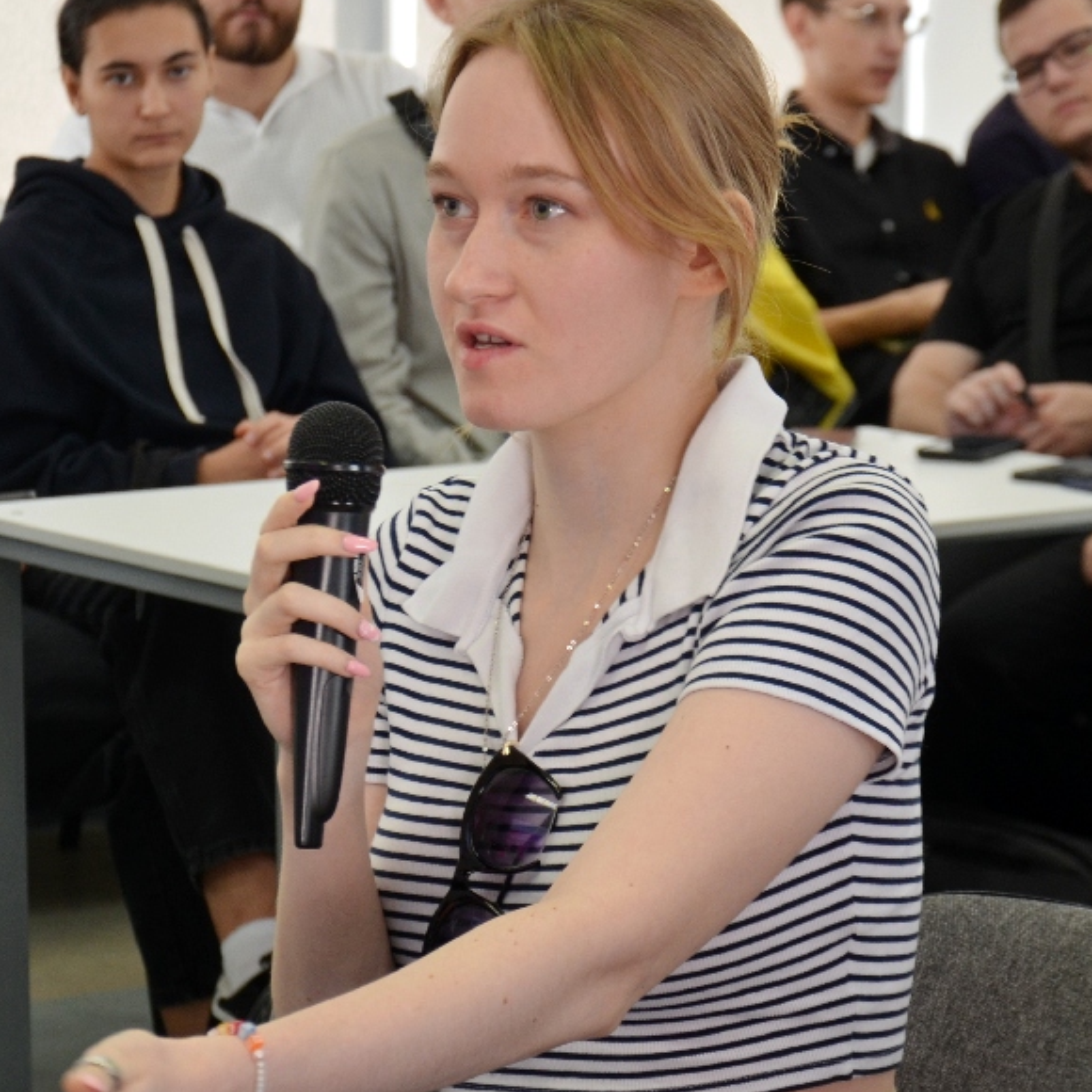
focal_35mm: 153
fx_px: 5461
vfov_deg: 11.4
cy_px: 555
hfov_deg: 11.4
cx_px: 606
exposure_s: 1/30
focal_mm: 58
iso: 400
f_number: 5
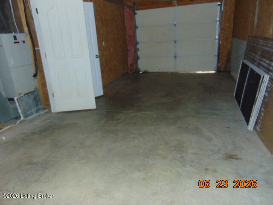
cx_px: 136
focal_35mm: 25
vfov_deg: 54.9
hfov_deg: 69.4
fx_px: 197
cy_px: 102
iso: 200
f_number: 3
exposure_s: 1/30
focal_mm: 4.5
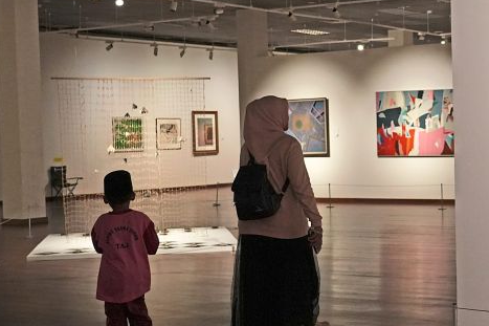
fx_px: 1045
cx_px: 419
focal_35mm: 77
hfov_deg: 25.7
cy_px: 172
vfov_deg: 17.7
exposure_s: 1/160
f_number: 4
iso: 5000
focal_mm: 29
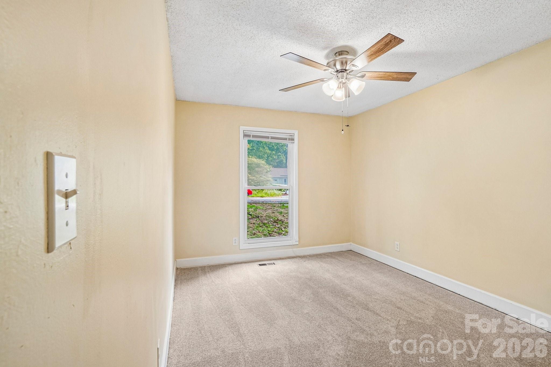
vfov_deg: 77.3
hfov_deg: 100.4
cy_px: 184
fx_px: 230
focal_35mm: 15
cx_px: 276
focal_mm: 10
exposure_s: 1/30
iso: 400
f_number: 8
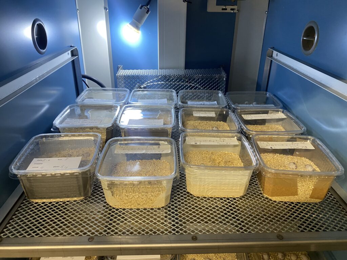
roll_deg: -1.7
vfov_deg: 53.1
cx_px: 174
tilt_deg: -27.4
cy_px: 130
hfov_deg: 67.3
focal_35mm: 26
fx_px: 261
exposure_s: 1/50
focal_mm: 4.25
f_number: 1.8
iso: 160
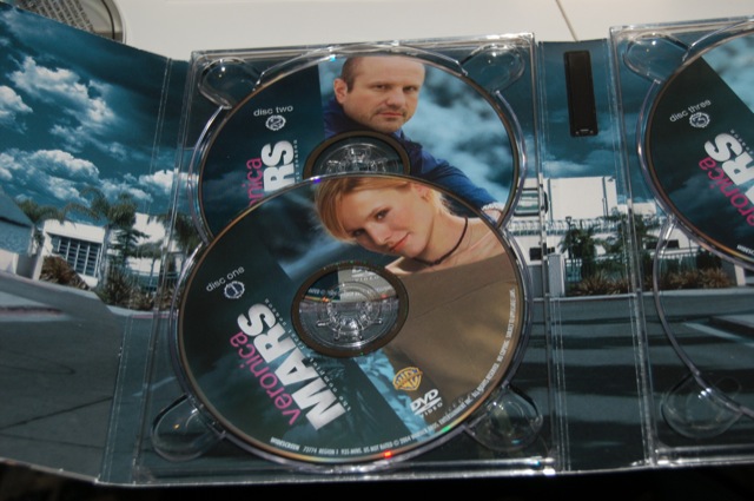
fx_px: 1412
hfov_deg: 29.9
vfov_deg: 20.1
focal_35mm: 68
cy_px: 250
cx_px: 377
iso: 200
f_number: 5.3
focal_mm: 45
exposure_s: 1/60
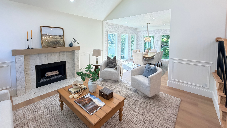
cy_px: 45
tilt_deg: -3.2
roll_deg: +0.4
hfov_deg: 99.3
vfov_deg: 65.7
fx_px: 96
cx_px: 109
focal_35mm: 16
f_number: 2.2
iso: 250
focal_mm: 2.22
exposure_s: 1/120
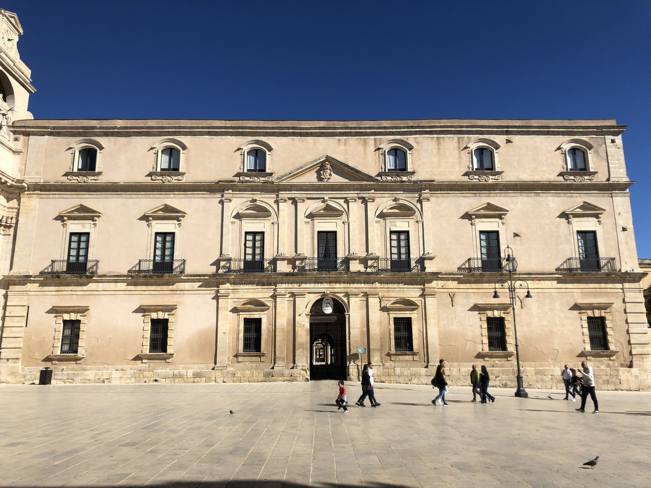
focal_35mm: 28
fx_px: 527
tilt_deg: +12.7
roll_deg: +1.6
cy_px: 244
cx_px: 326
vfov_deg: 49.7
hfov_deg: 63.4
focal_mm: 4
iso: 20
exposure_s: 1/3247
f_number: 1.8
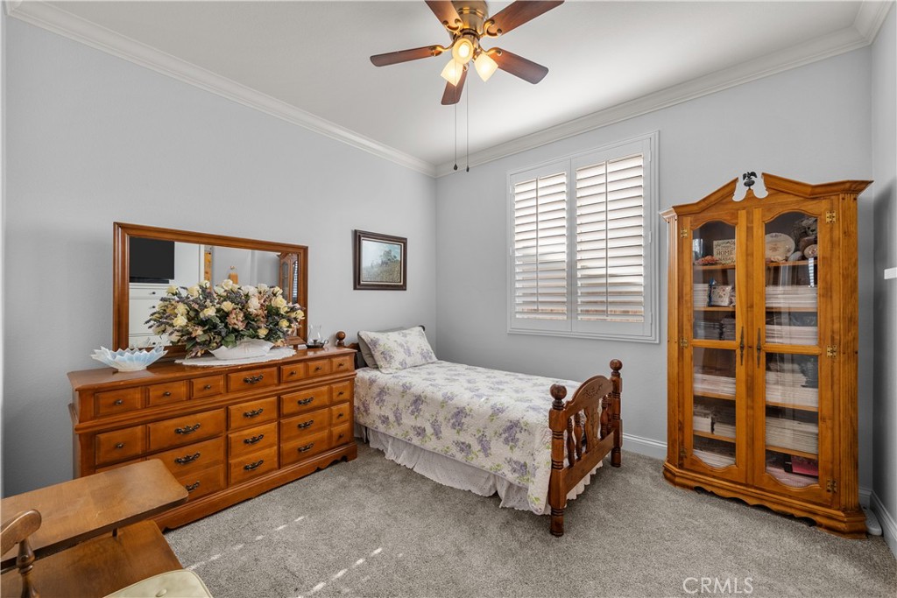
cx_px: 448
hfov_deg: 104.2
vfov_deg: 81.2
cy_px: 299
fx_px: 349
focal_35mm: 14
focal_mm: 14
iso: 250
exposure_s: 1/4
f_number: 9
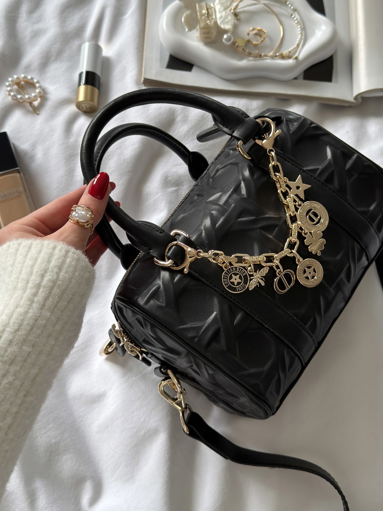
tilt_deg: -69.2
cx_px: 207
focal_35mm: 41
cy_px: 234
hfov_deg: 35.1
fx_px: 605
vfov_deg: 45.7
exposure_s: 1/121
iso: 64
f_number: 1.78
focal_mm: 6.76
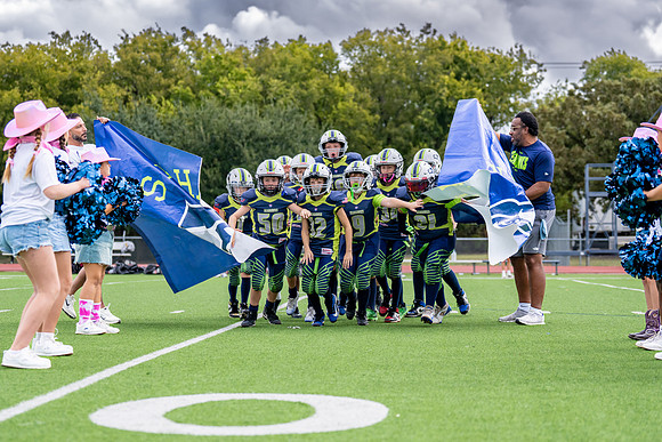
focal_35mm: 96
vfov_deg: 14.2
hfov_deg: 21.2
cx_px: 298
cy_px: 232
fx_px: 1771
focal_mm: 70
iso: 320
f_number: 2.8
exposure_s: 1/2500
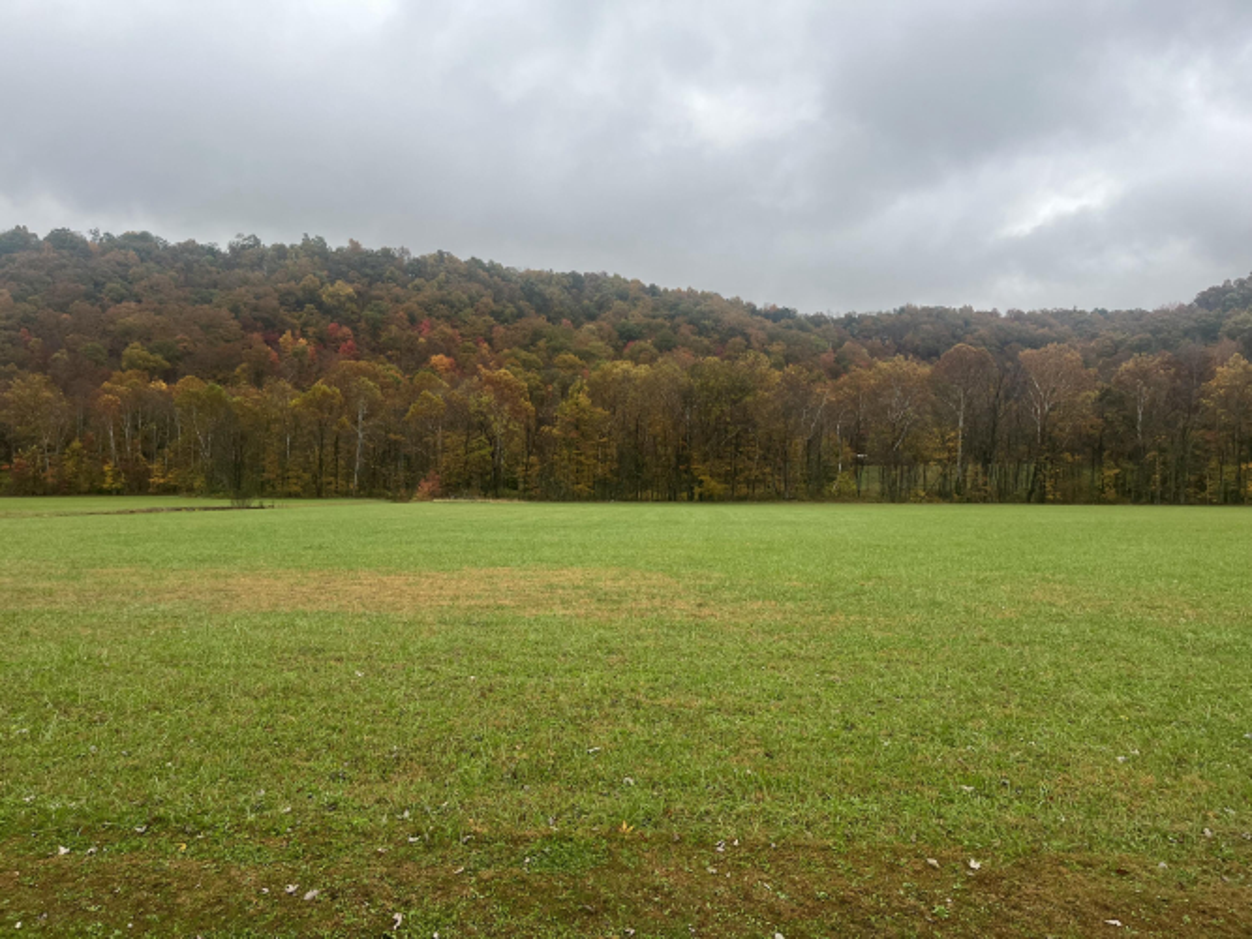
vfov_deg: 53.0
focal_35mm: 26
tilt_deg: +0.5
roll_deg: +0.5
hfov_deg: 67.3
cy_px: 470
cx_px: 626
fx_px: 940
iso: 50
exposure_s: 1/727
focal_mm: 5.1
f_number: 1.6
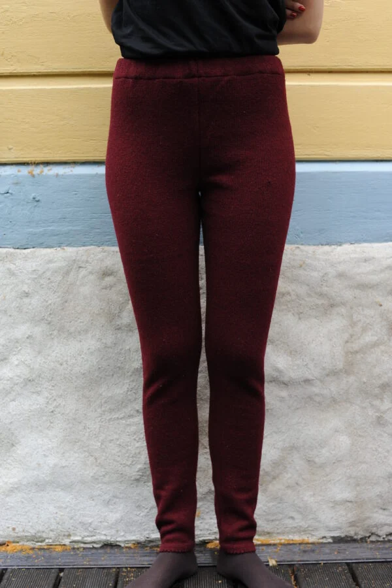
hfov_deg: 27.0
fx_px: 817
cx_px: 196
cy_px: 294
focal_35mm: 50
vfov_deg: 39.6
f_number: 5
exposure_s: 1/100
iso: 400
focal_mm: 50
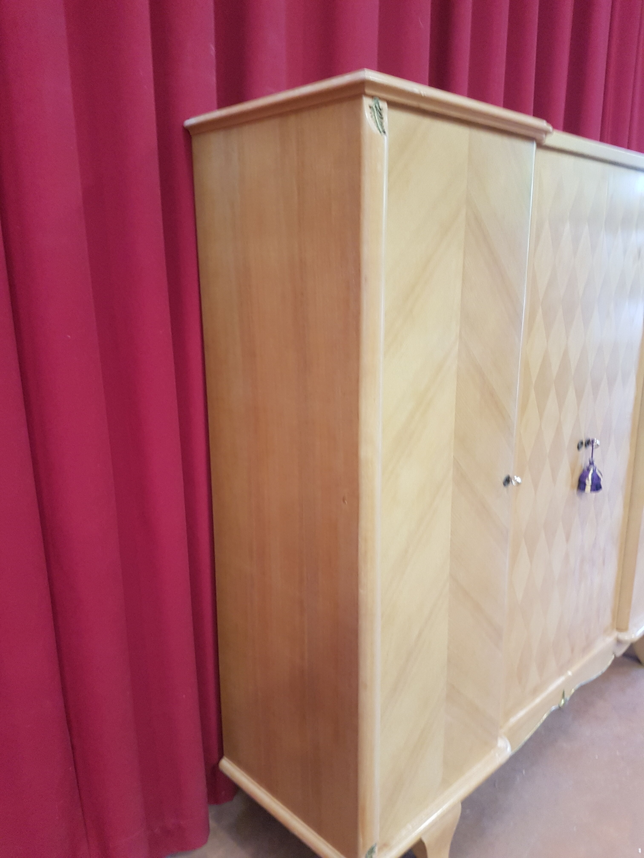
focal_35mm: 26
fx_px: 645
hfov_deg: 53.1
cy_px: 429
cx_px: 322
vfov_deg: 67.3
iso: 200
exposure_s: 1/14
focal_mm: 4.2
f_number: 1.7
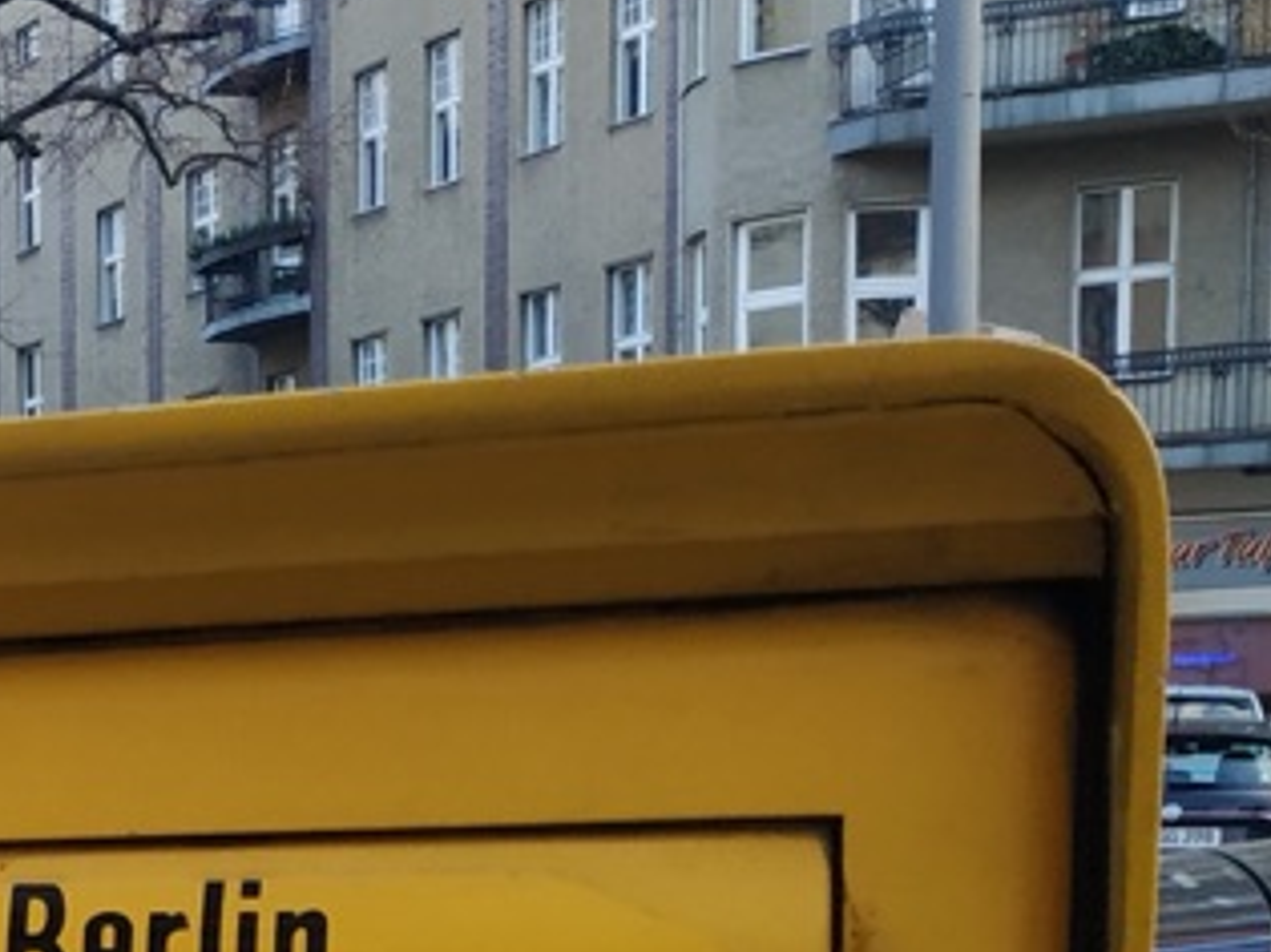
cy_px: 1162
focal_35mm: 78
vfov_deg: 17.9
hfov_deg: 21.9
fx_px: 2863
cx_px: -496
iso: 250
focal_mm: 3.94
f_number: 1.9
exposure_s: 1/171
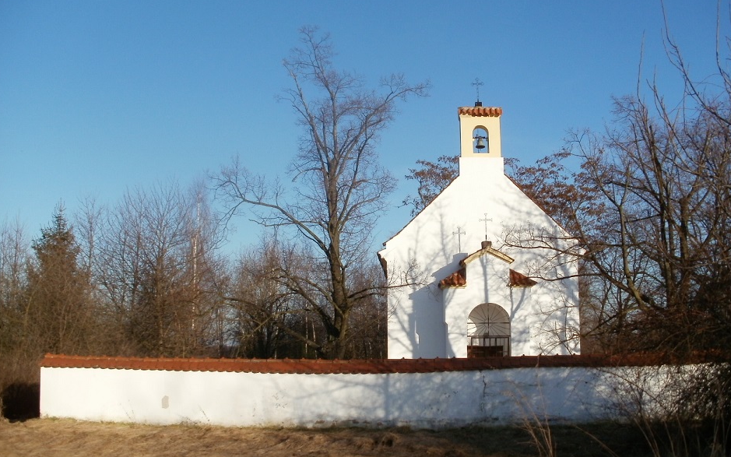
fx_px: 777
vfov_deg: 32.8
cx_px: 365
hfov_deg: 50.4
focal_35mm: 39
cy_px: 247
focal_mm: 6.3
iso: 100
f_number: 3.5
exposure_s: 1/1000
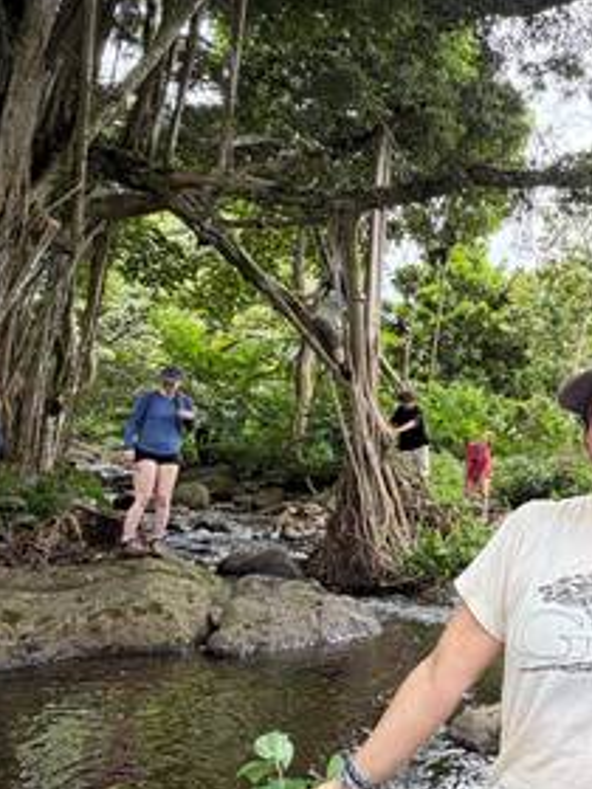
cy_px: 397
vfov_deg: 56.8
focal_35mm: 32
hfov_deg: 38.9
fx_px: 730
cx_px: 598
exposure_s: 1/125
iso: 64
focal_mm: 2.22
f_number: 2.2
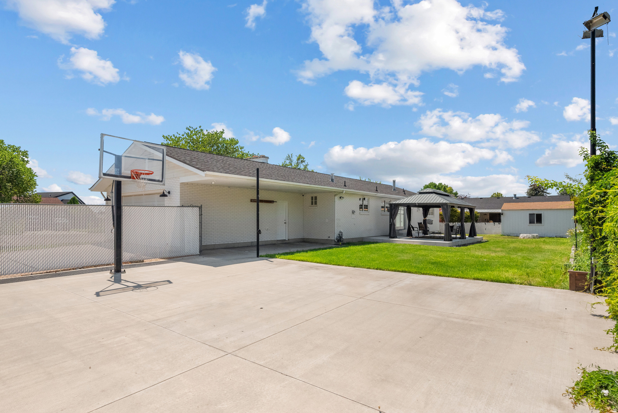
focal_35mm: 19
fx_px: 326
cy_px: 206
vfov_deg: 64.6
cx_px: 309
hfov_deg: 86.9
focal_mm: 19
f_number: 8
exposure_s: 1/2000
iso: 1600
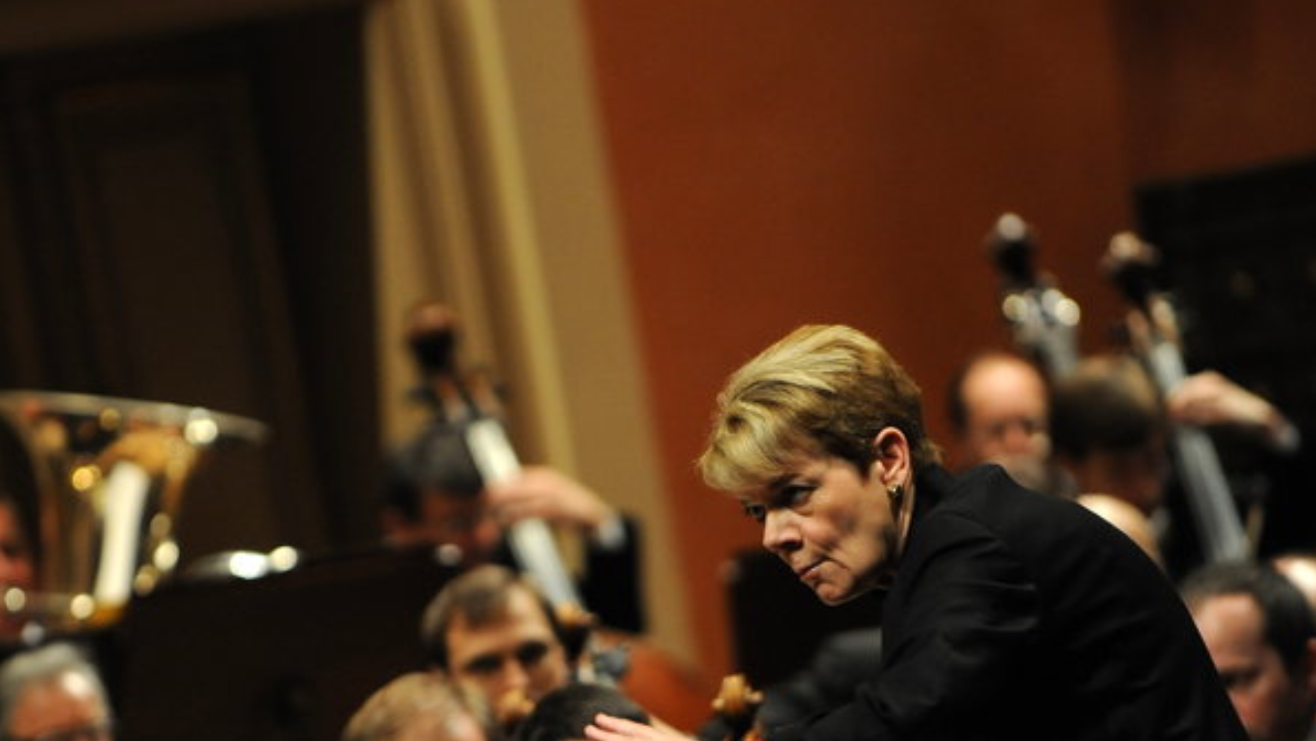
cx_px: 484
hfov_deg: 6.1
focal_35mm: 352
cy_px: 587
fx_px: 12286
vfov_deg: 3.5
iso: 2000
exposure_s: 1/200
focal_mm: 200
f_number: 3.5
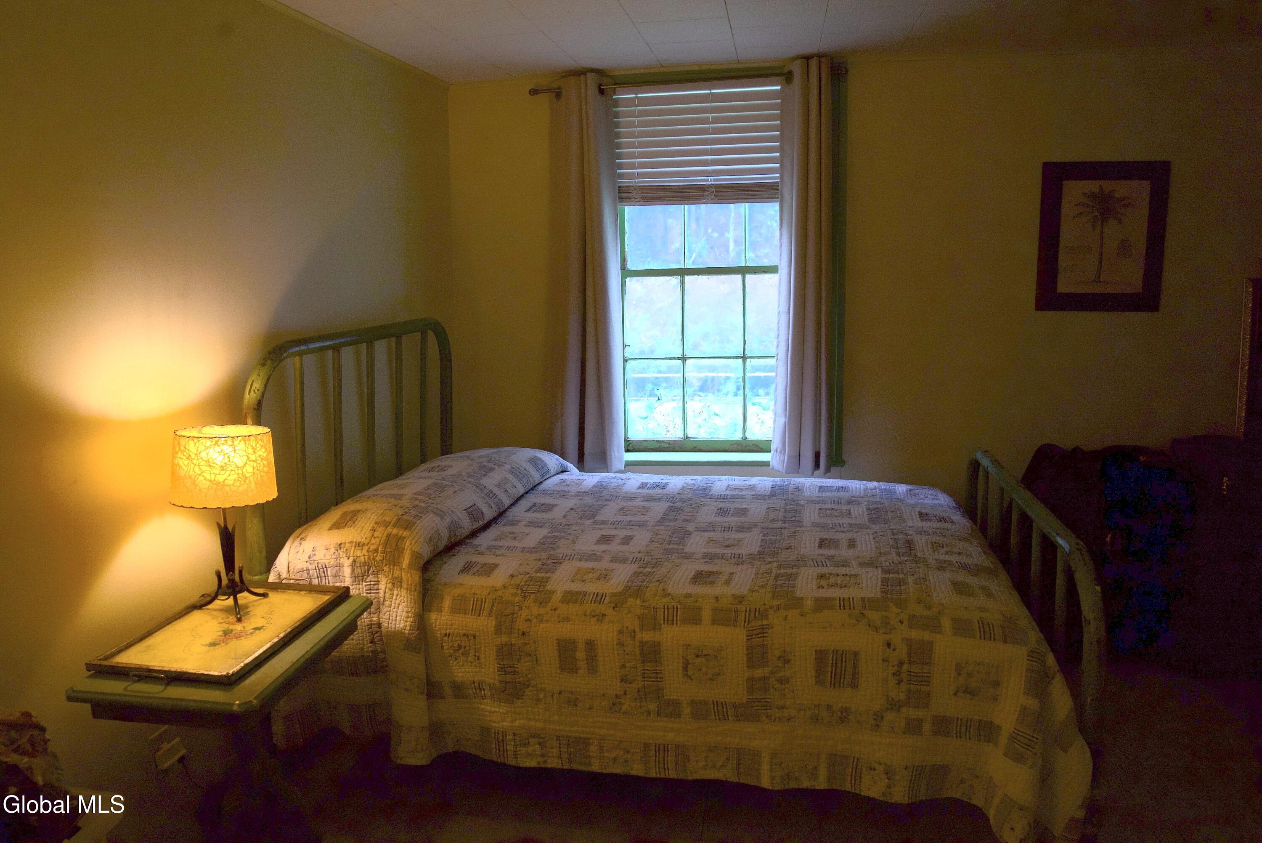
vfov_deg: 53.2
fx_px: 842
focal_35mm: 24
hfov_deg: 73.7
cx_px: 631
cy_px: 422
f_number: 7.1
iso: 1000
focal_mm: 24
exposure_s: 1/60
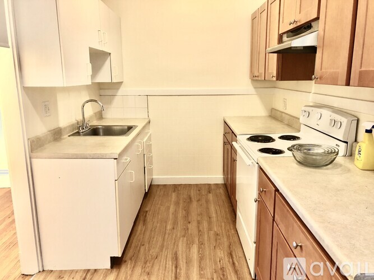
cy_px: 140
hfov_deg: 63.5
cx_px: 187
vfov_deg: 49.7
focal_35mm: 28
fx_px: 302
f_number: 1.8
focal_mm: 3.99
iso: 50
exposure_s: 1/15
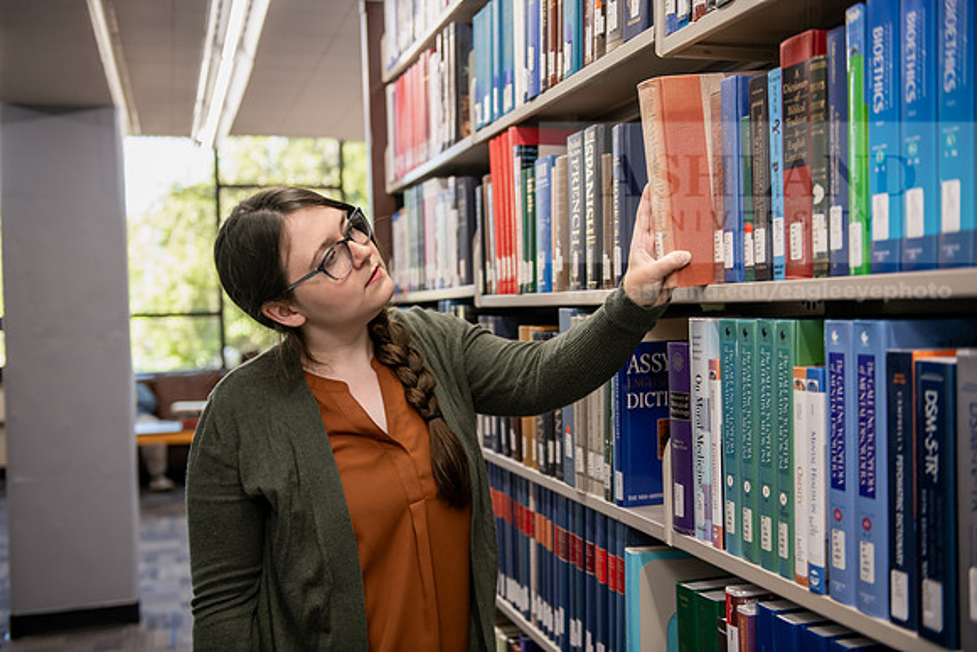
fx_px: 1086
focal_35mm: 40
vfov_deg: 33.4
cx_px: 488
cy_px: 326
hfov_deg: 48.4
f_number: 2.8
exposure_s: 1/200
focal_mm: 40
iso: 800
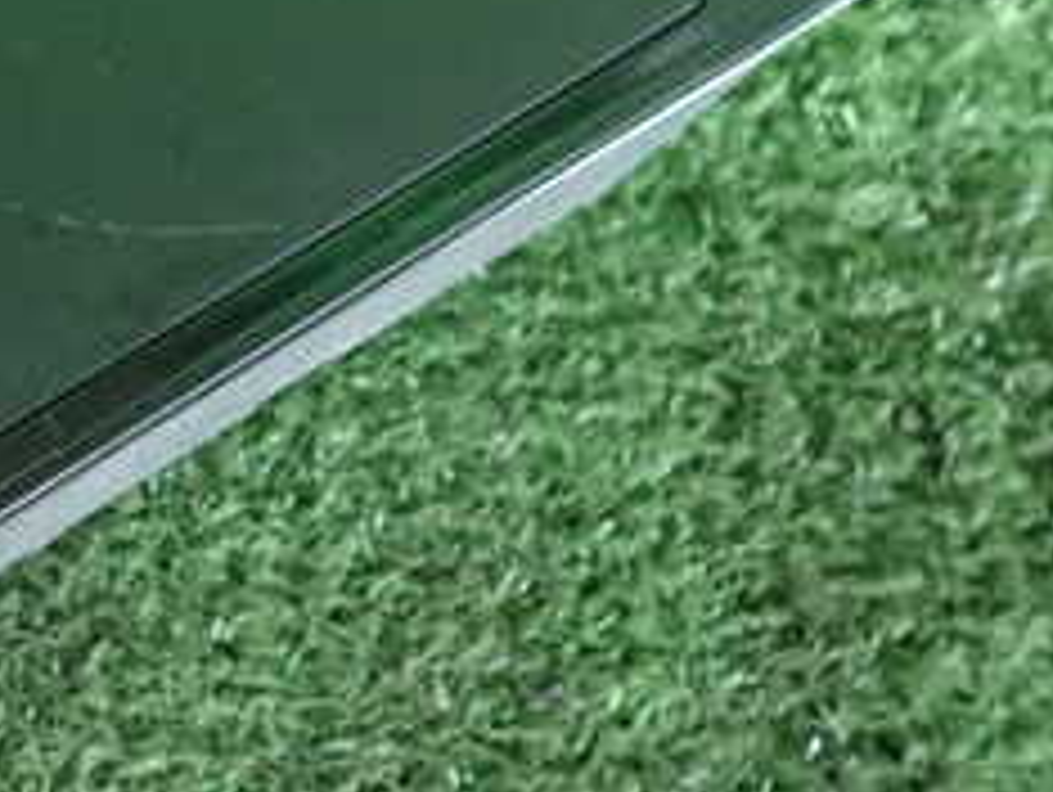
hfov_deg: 27.6
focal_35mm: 64
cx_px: -104
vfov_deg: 22.6
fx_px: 1949
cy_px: 153
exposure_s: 1/30
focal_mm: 4.5
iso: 800
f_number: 2
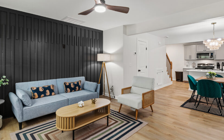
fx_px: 116
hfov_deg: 88.0
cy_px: 60
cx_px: 108
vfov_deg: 61.9
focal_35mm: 19
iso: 100
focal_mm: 10
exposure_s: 1
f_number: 8
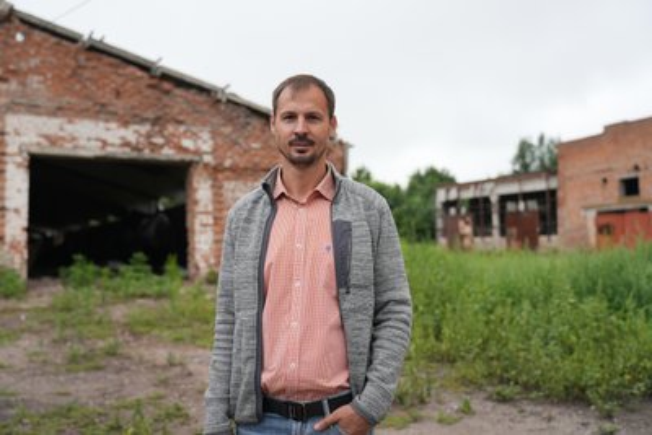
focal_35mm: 40
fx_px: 725
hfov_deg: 48.4
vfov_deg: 33.4
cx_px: 326
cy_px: 218
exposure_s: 1/100
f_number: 2.8
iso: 320
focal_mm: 40
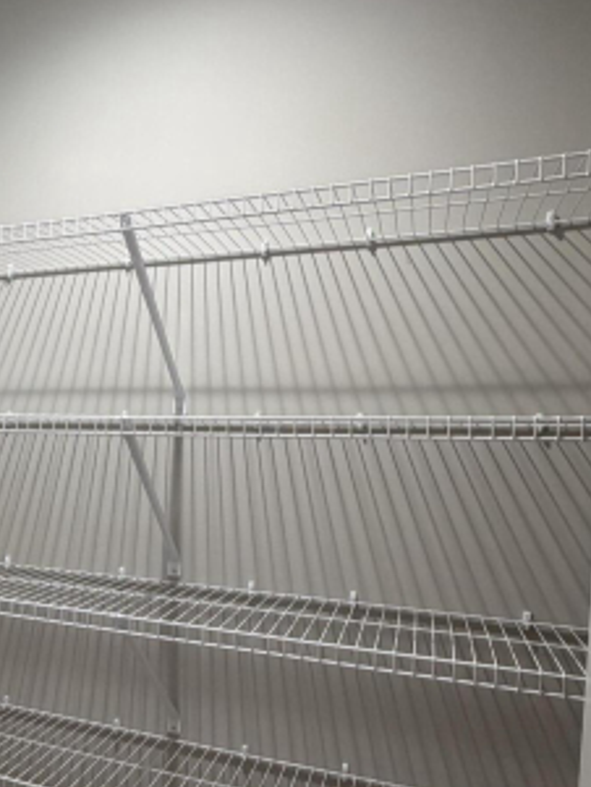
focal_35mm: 31
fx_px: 705
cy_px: 485
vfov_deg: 57.7
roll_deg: +0.2
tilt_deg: -3.6
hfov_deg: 43.0
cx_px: 105
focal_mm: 2.22
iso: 200
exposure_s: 1/60
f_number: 2.2
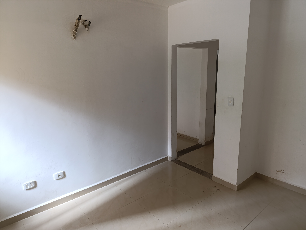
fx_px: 204
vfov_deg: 59.0
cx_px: 153
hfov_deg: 73.8
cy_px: 115
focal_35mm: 23
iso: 640
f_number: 1.6
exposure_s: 1/50
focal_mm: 6.14
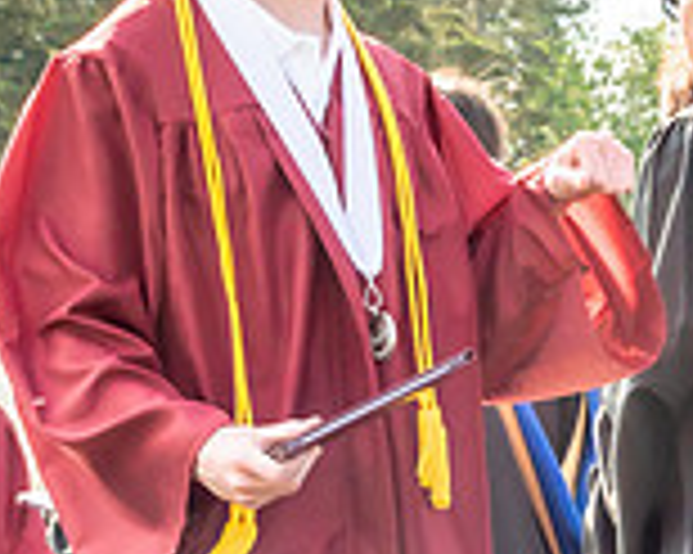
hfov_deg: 9.0
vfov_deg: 7.3
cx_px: 952
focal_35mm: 211
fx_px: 4325
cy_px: 522
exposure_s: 1/500
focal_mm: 34
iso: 200
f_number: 7.1
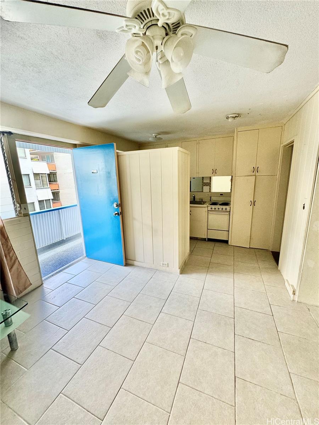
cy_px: 212
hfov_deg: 85.7
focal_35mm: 14
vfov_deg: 102.1
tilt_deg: -11.1
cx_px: 160
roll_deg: +3.0
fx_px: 172
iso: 160
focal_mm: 2.22
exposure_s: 1/99
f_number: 2.2
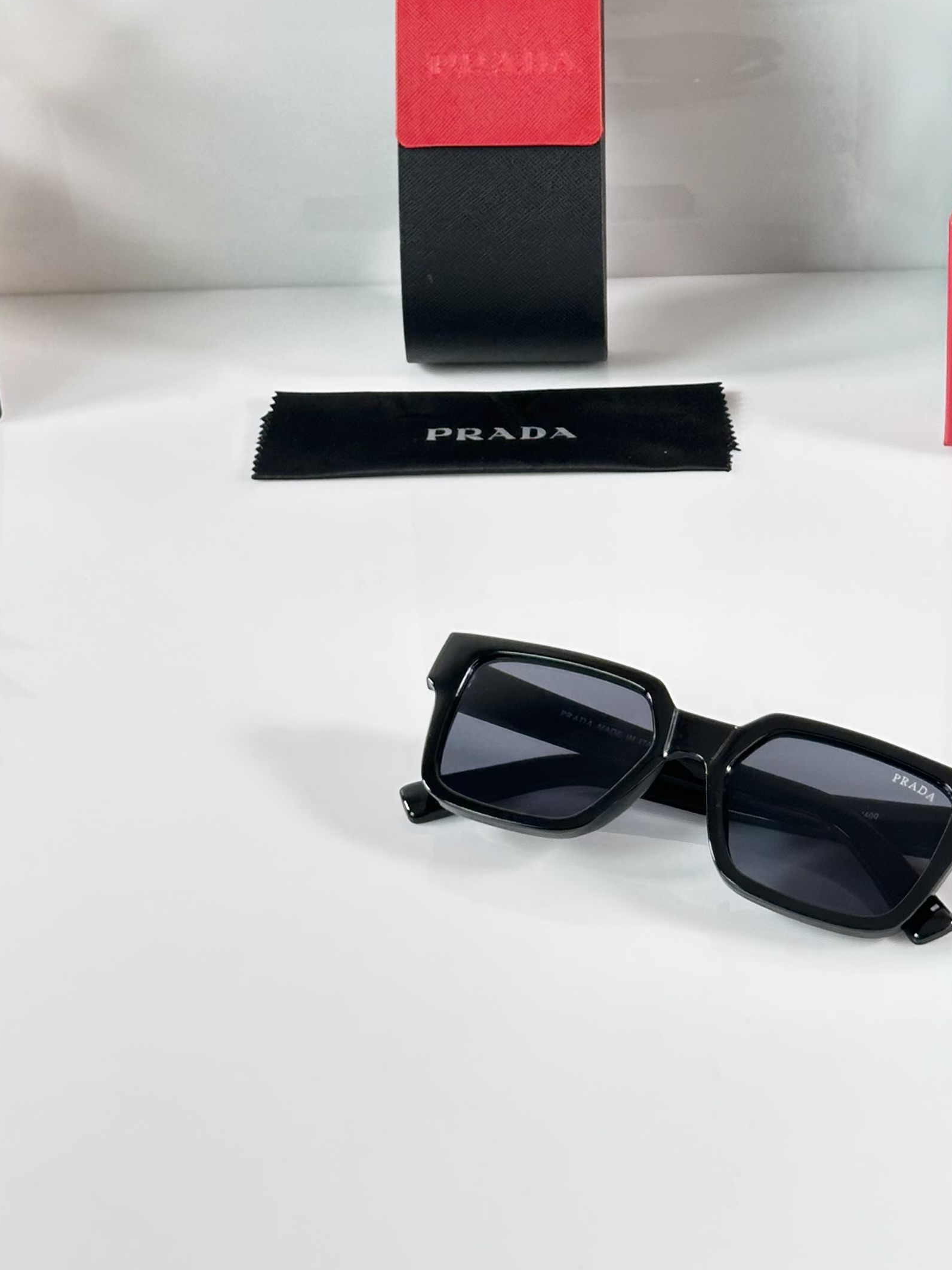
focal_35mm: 91
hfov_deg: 16.2
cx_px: 640
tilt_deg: -22.4
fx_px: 3337
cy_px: 174
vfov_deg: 21.2
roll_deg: +0.9
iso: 50
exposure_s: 1/50
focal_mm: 6.86
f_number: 1.78
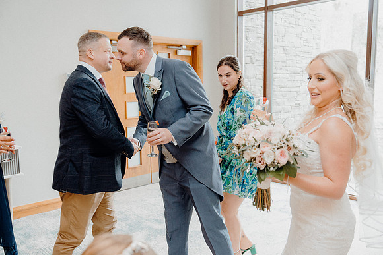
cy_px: 128
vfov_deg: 37.9
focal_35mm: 35
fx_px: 372
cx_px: 192
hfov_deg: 54.4
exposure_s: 1/200
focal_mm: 35
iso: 2500
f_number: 3.5
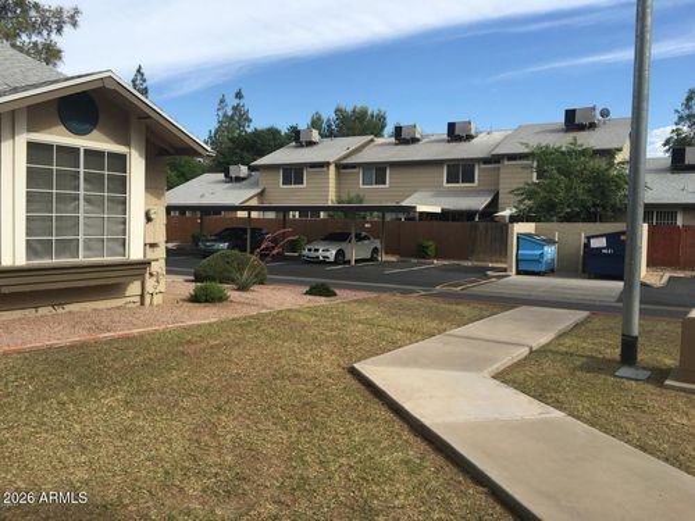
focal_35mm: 29
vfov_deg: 48.2
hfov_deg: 61.7
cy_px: 260
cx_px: 348
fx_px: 582
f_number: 2.2
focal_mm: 4.15
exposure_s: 1/1202
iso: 25
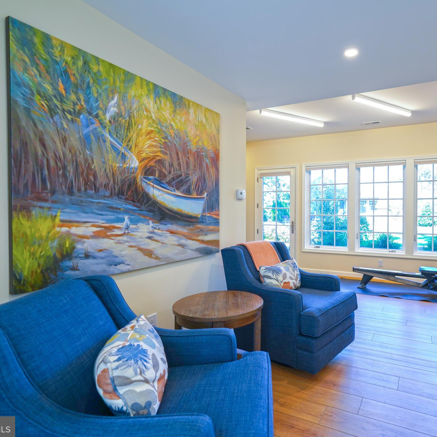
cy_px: 215
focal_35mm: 21
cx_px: 279
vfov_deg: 72.1
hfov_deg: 70.7
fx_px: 300
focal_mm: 16
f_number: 4
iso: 320
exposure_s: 1/60
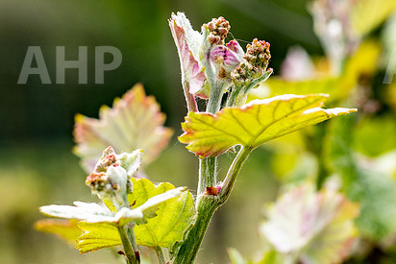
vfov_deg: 10.9
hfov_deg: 16.1
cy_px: 68
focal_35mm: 126
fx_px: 1386
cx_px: 351
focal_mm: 50
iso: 80
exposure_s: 1/640
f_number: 5.6
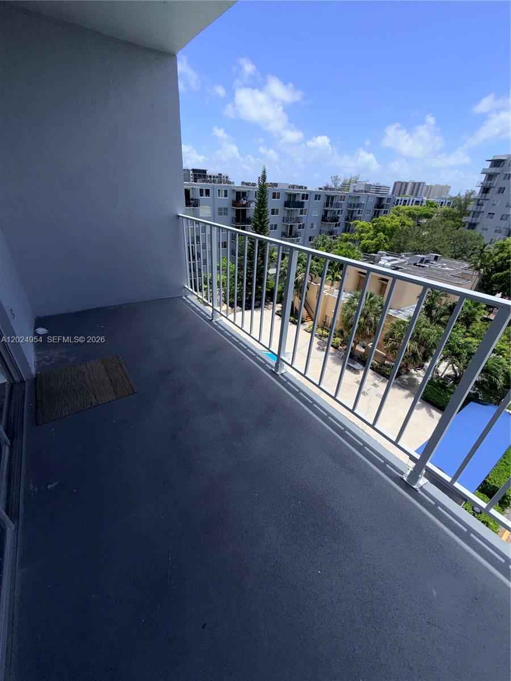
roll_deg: -3.3
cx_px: 256
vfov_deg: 102.1
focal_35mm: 14
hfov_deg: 85.7
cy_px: 340
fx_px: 276
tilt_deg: -29.3
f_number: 2.2
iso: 16
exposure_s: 1/2024
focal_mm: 2.22
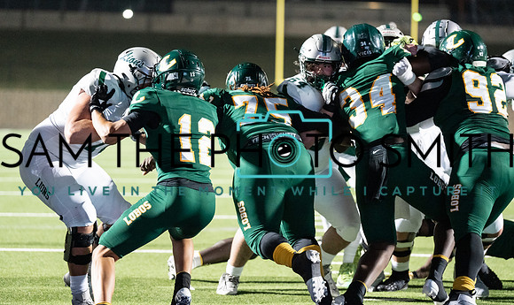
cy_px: 134
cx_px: 257
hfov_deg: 14.6
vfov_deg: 8.7
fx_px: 2006
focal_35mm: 145
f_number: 2.8
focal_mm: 135
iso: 5000
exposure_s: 1/1250
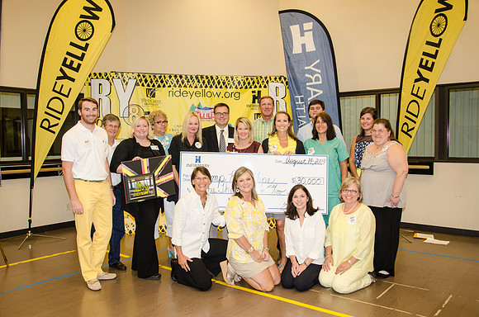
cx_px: 240
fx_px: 438
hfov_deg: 57.3
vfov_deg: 39.8
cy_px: 158
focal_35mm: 33
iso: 400
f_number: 5
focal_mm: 22
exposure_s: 1/40
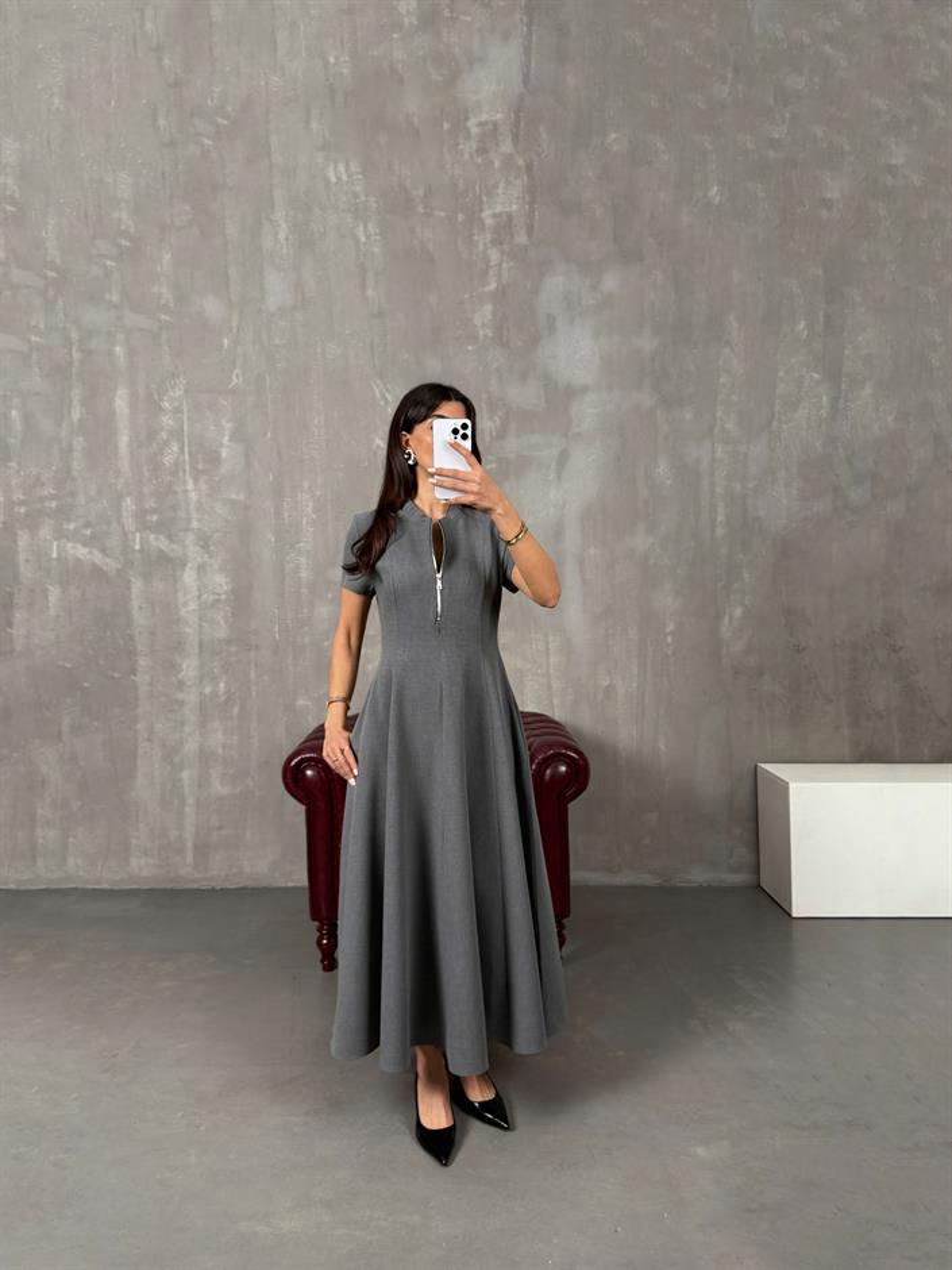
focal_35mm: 24
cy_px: 635
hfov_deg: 56.8
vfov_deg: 71.6
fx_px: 880
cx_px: 476
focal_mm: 6.76
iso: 200
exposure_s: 1/121
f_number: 1.78
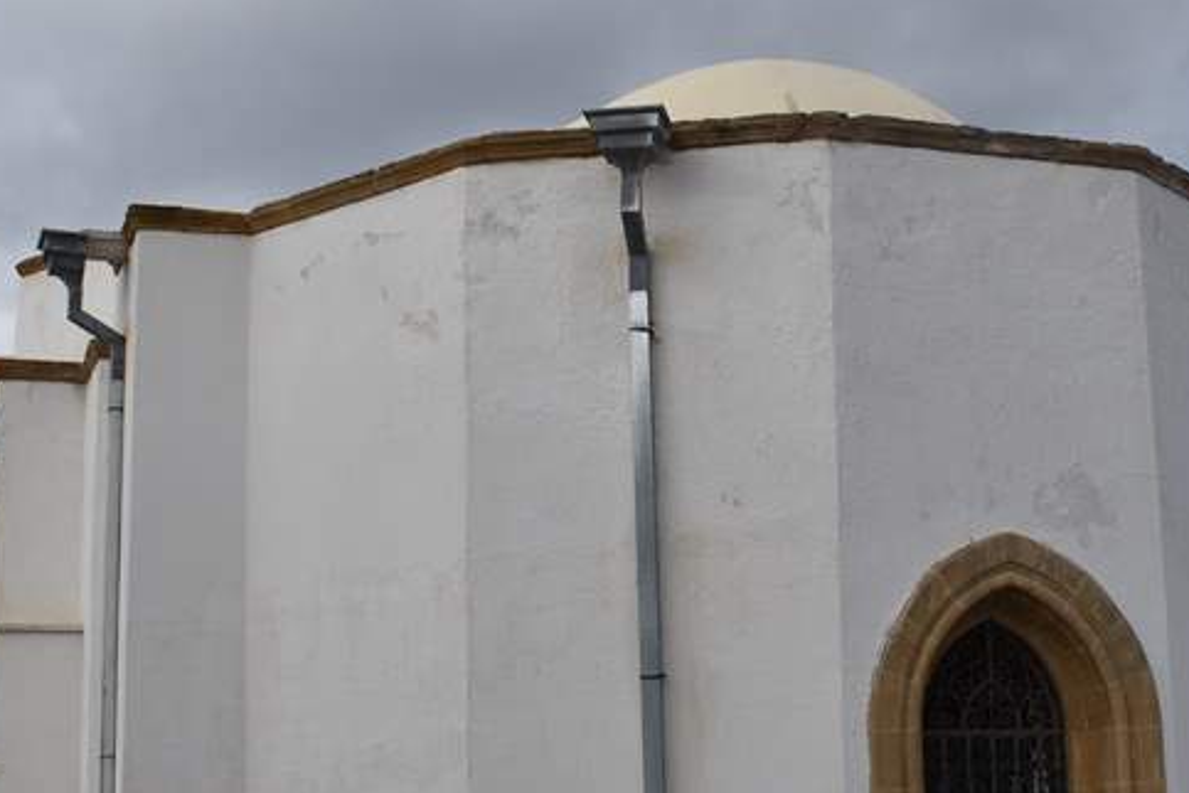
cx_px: 890
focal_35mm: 67
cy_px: 384
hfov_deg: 29.6
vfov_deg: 20.3
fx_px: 2213
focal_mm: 18
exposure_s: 1/320
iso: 100
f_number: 9
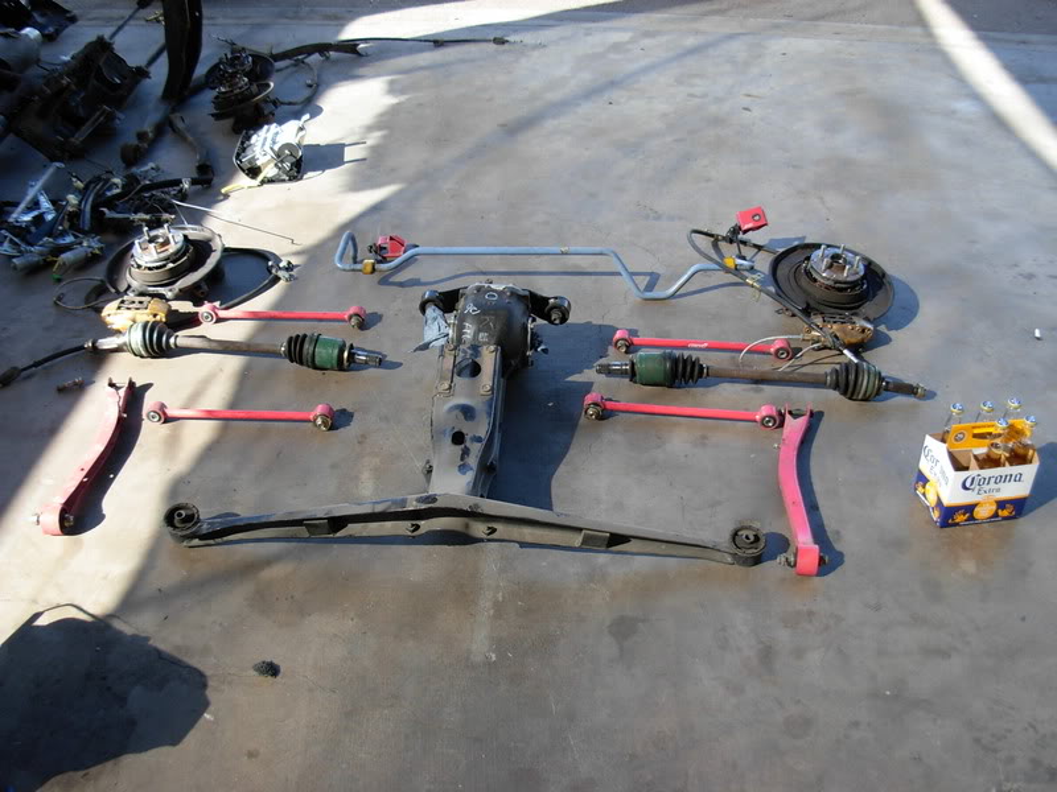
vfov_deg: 37.7
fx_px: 1160
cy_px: 396
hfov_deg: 49.0
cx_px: 528
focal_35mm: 38
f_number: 2.9
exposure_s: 1/215
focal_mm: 6.3
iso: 79
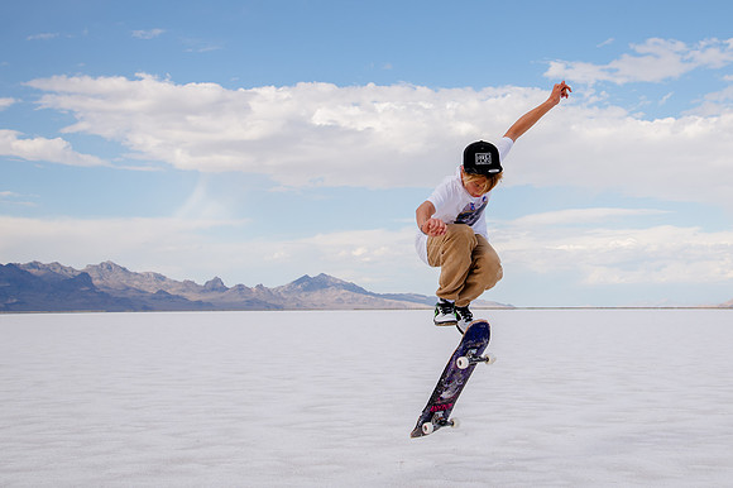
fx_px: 1070
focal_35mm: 53
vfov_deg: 25.6
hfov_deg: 37.5
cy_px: 171
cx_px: 474
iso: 250
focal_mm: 38
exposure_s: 1/640
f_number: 8
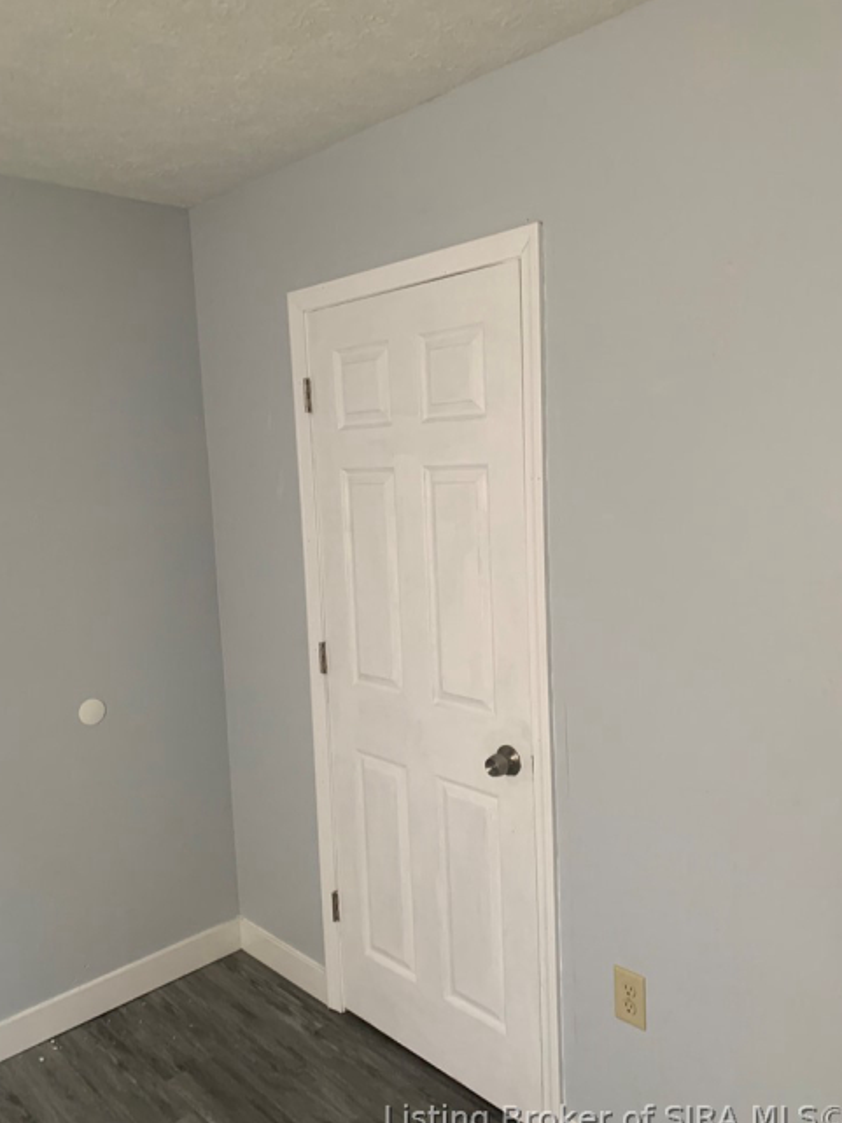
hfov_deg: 51.3
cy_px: 561
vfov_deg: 65.3
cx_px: 420
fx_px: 876
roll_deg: +1.9
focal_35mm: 27
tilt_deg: -4.7
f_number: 1.8
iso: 160
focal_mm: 4.25
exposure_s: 1/60
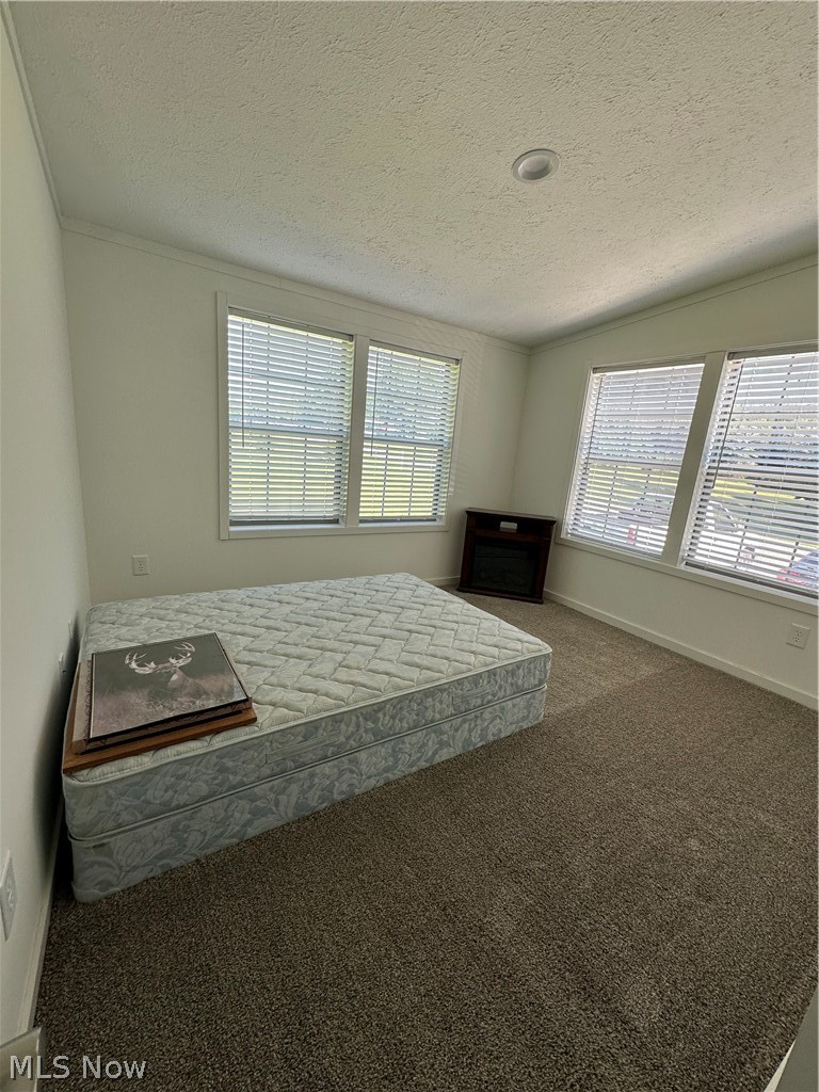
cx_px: 410
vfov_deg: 102.1
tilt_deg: -12.8
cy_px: 546
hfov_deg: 85.7
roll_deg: -6.2
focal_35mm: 14
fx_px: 442
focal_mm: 2.22
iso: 50
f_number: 2.2
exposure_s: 1/99
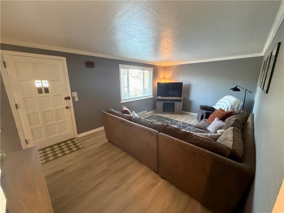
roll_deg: +0.3
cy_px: 106
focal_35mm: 14
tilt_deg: -14.4
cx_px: 142
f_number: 2.2
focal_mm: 2.22
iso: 640
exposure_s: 1/60
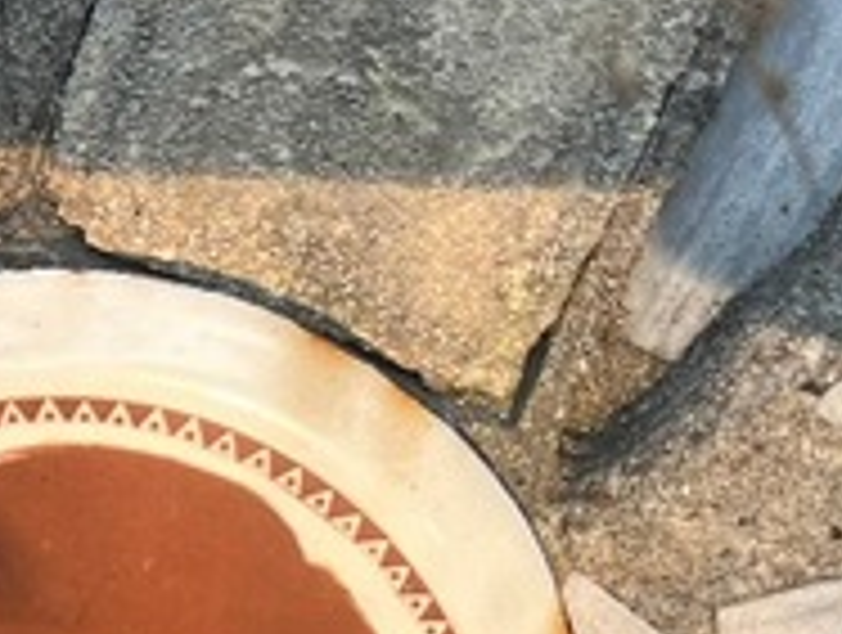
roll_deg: -21.3
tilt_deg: -39.0
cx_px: -32
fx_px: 2705
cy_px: 1111
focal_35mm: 111
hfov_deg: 17.2
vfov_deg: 12.3
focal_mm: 5.7
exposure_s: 1/193
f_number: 1.5
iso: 40
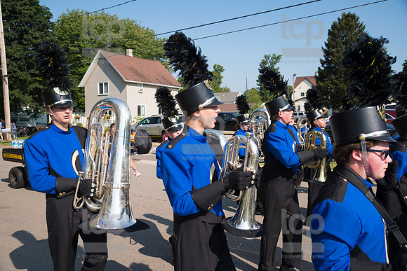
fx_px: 339
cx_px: 204
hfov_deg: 61.9
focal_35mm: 30
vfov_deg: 43.6
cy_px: 136
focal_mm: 30
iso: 320
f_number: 6.3
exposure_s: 1/800
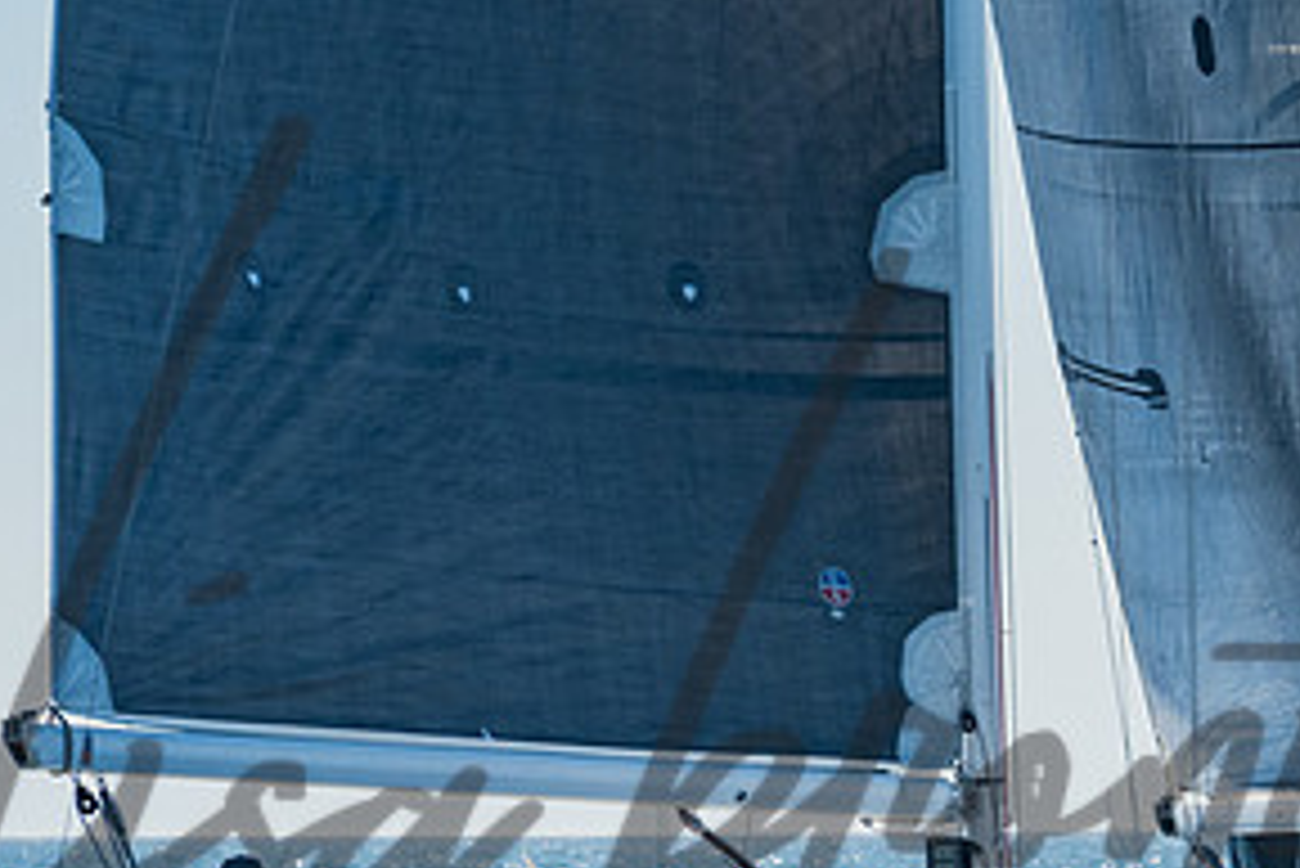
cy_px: 808
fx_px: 23880
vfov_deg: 2.1
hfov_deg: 3.1
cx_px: 1365
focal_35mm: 661
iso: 400
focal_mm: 200
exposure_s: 1/320
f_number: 10
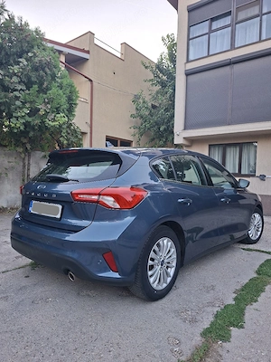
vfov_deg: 73.9
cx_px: 136
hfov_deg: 58.9
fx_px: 240
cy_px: 181
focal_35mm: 23
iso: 50
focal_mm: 5.54
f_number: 1.8
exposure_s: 1/100
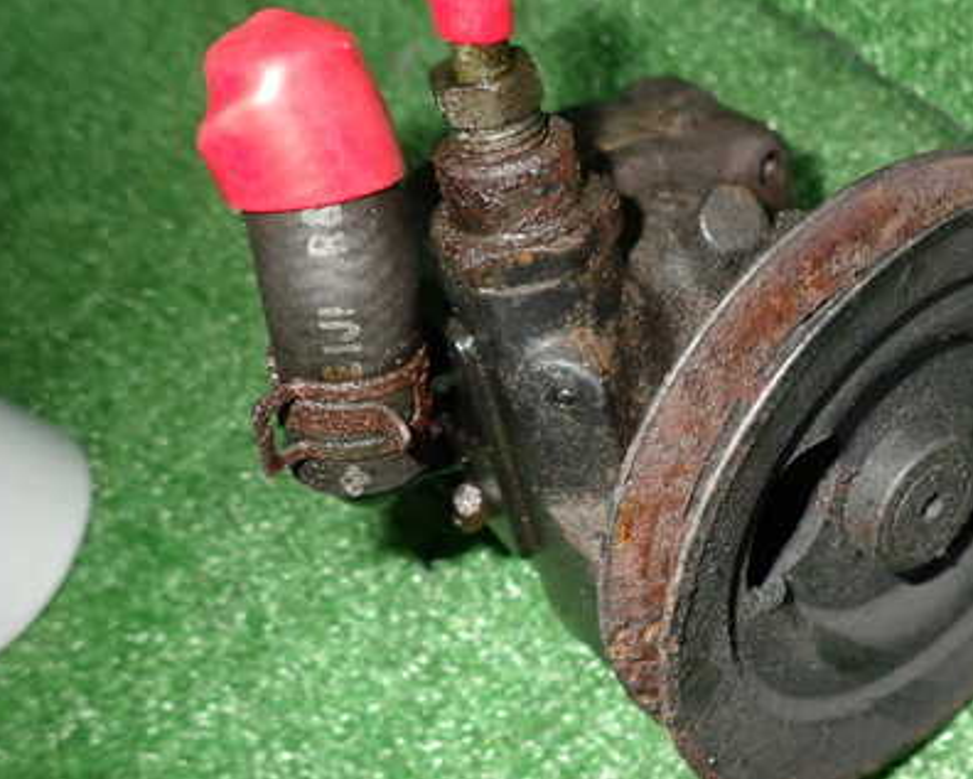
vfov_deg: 40.1
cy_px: 388
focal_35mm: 37
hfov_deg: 47.6
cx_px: 708
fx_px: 1066
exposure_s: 1/30
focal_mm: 4.5
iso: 200
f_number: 5.6
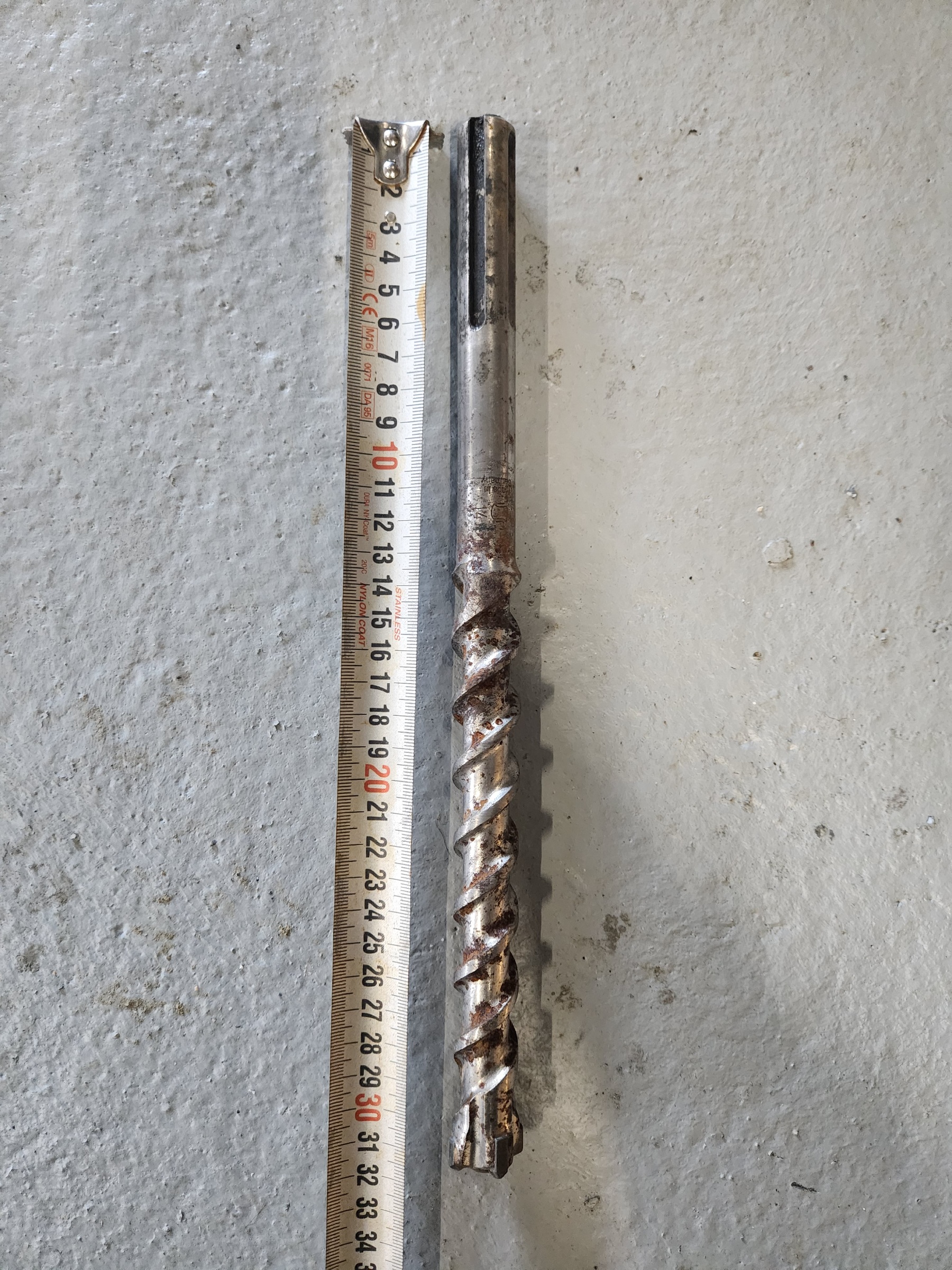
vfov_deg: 73.9
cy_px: 635
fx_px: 843
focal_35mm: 23
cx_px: 476
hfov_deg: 58.9
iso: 1000
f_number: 1.8
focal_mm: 5.4
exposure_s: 1/100
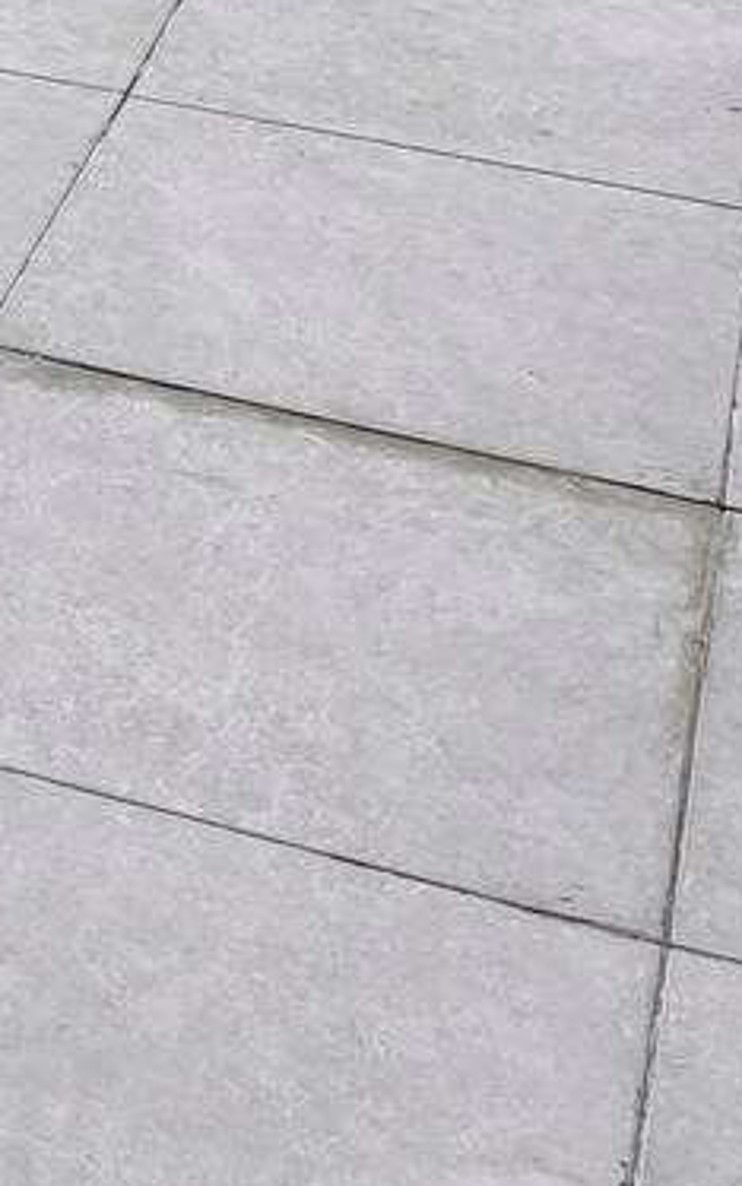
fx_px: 3298
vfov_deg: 19.2
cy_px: -254
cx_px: -612
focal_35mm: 102
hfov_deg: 11.8
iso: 50
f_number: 1.7
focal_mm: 4.71
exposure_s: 1/2703
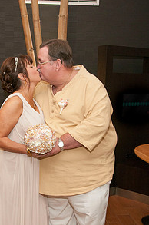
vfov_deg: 33.3
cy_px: 144
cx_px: 47
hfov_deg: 22.4
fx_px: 374
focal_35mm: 60
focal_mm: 26
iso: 400
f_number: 5.6
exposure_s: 1/30
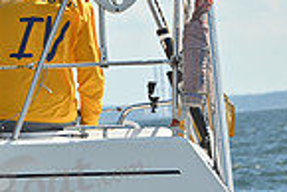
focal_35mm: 480
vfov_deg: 2.9
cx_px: -236
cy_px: 122
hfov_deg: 4.2
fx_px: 3830
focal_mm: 120
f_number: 8
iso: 250
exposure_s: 1/1250
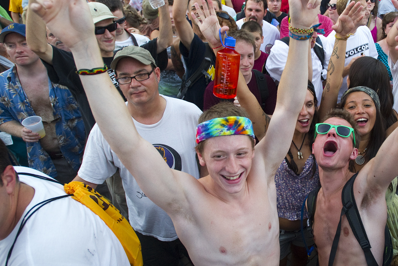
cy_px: 116
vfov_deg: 47.8
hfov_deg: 63.6
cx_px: 296
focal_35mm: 27
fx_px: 299
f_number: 4
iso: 1600
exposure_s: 1/160
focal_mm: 17
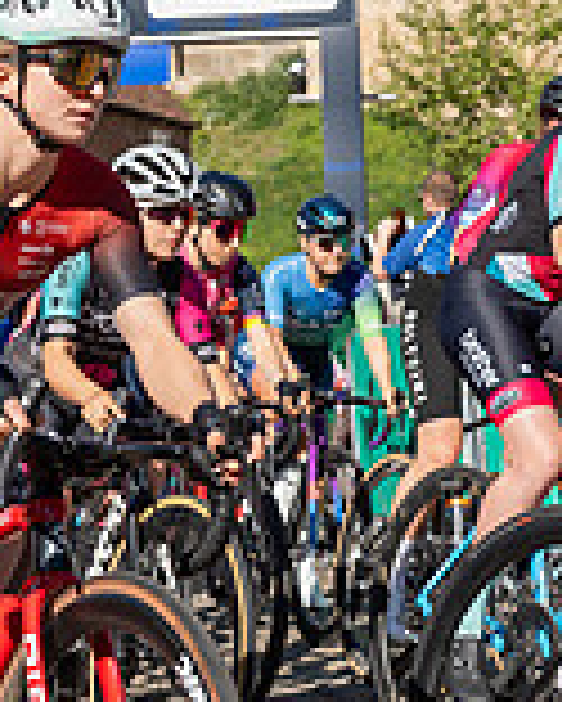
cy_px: 142
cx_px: -54
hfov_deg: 13.2
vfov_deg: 16.6
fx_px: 2389
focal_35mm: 115
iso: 100
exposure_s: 1/800
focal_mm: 33
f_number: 4
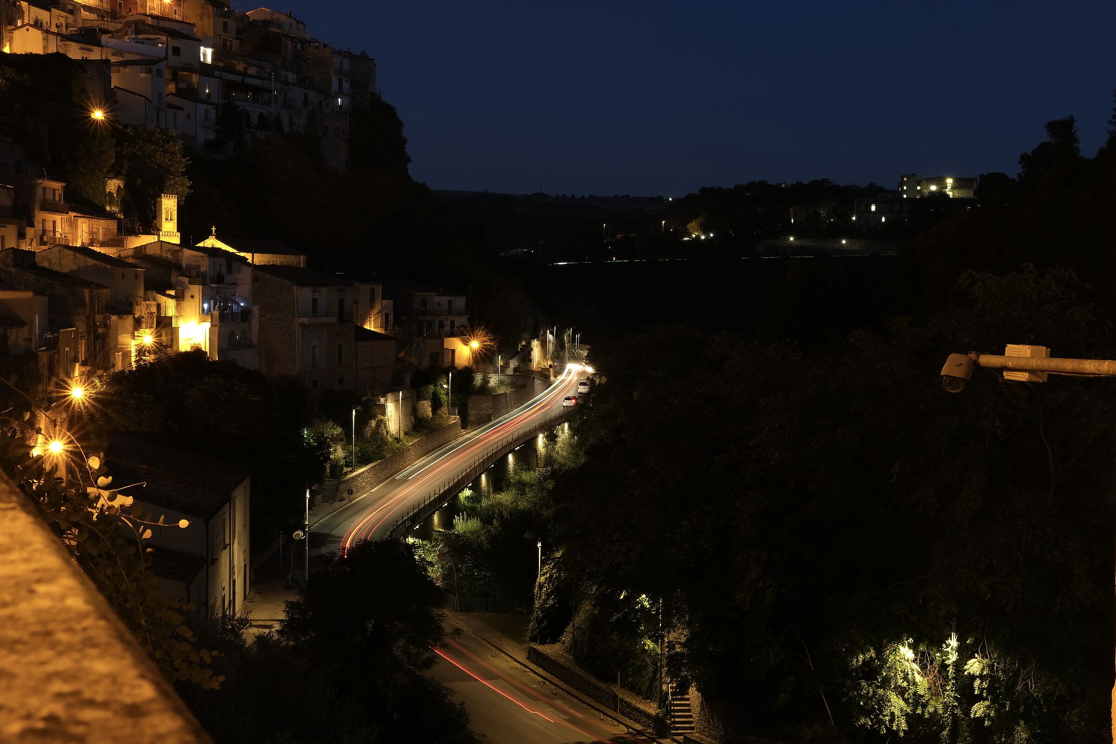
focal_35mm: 53
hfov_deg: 37.5
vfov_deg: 25.5
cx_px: 558
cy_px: 372
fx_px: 1643
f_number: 14
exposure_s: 30
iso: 100
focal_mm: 35
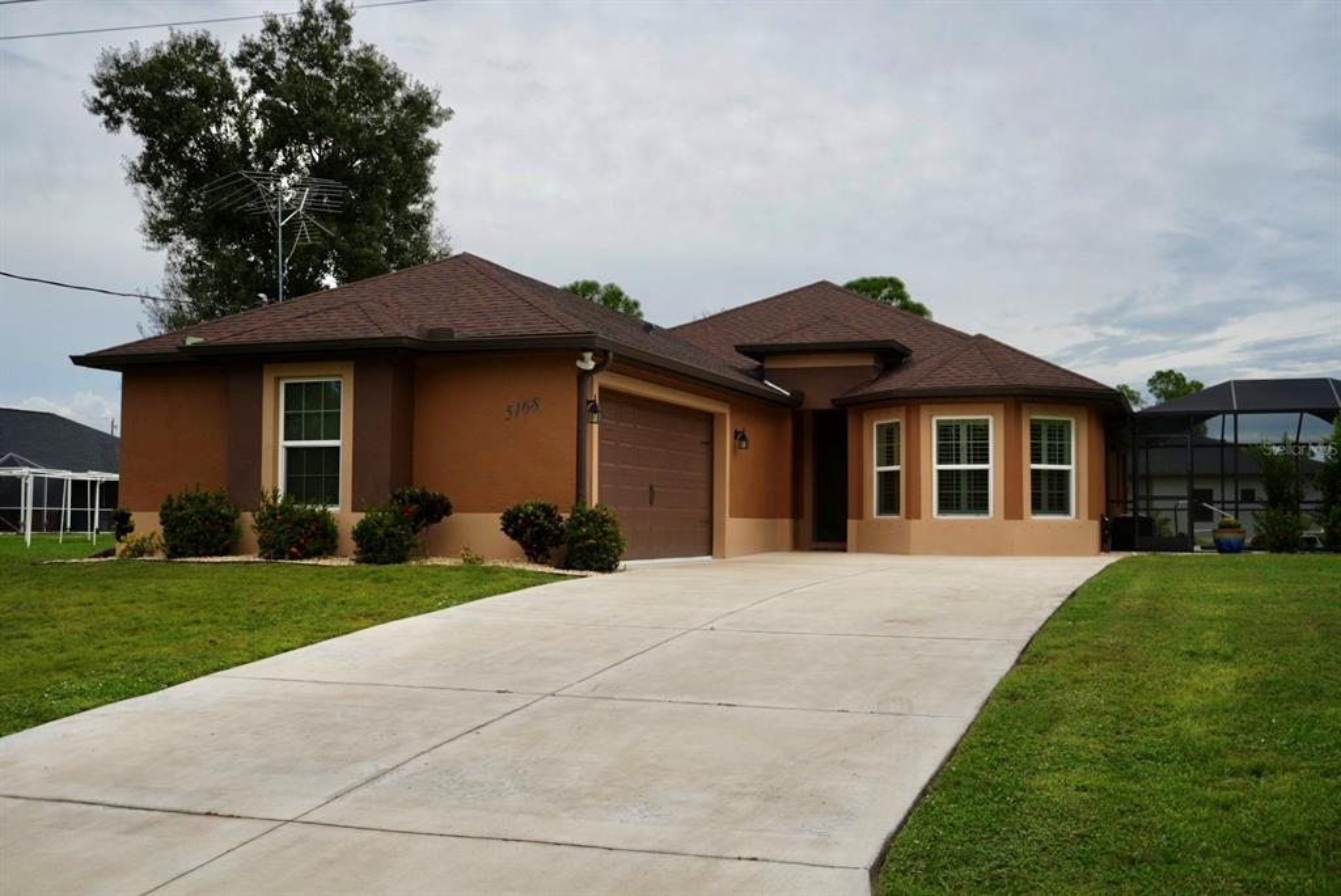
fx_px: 1342
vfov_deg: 36.9
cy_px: 448
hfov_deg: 53.1
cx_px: 670
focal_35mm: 36
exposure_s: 1/640
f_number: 4
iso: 200
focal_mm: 36
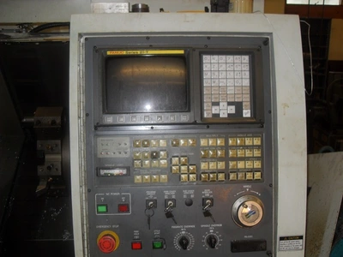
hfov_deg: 54.0
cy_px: 128
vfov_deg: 41.8
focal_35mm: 34
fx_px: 337
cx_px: 172
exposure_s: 1/45
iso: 100
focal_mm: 6.3
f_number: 2.8
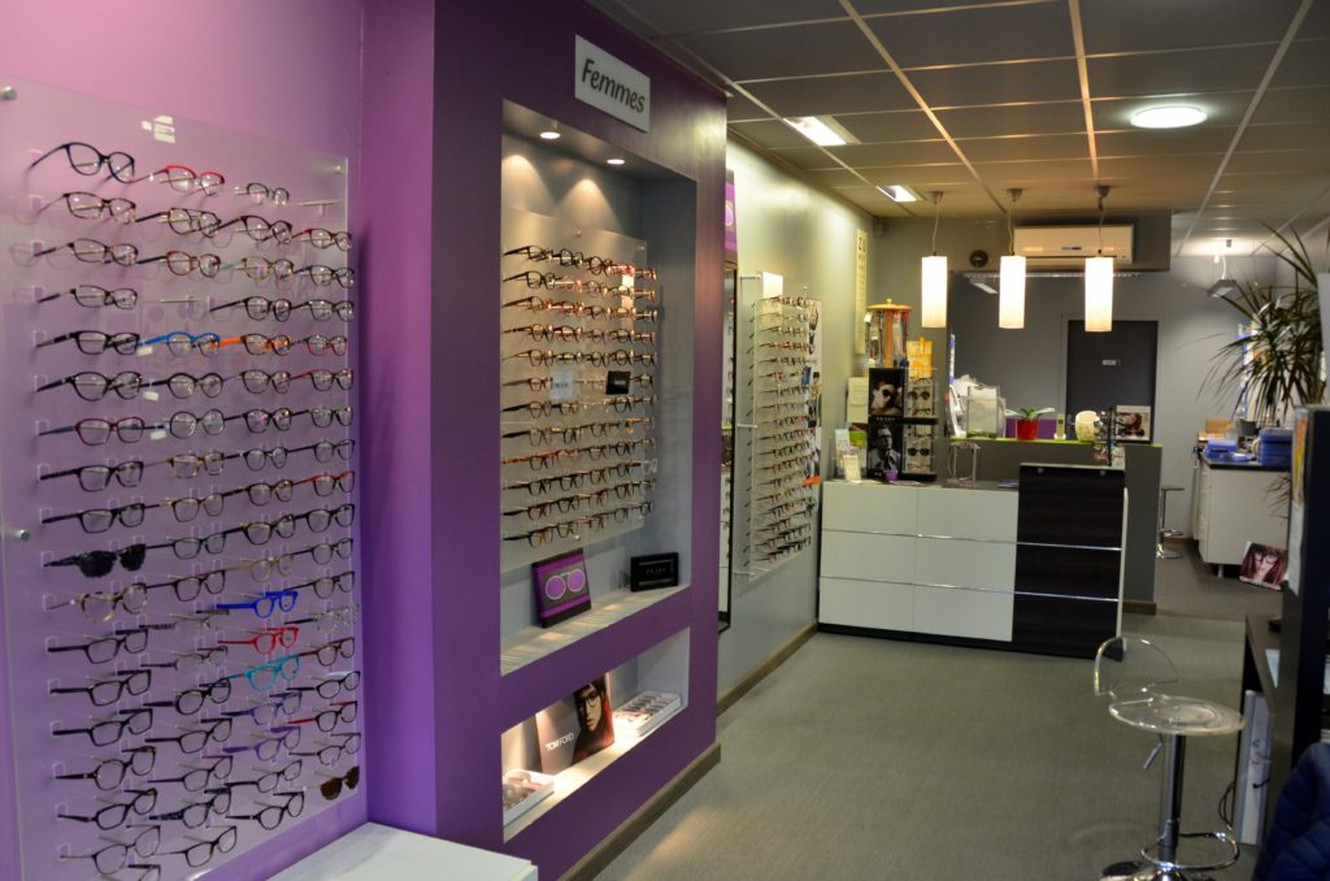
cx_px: 665
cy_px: 440
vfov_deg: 47.7
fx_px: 995
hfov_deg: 67.5
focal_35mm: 27
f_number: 4
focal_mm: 18
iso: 720
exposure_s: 1/60
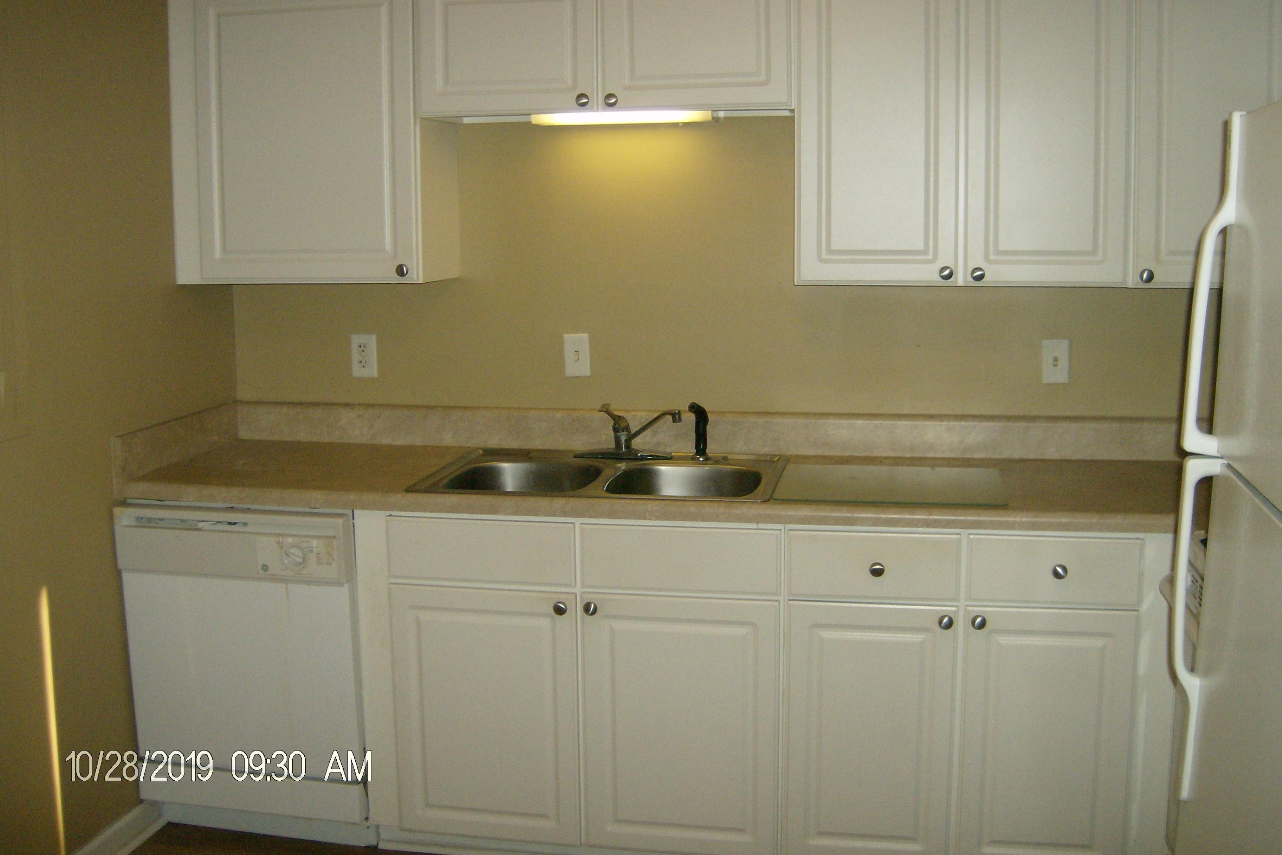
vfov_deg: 35.0
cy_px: 386
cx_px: 635
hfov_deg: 50.7
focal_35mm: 38
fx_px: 1353
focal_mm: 6
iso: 200
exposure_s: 1/60
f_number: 2.8
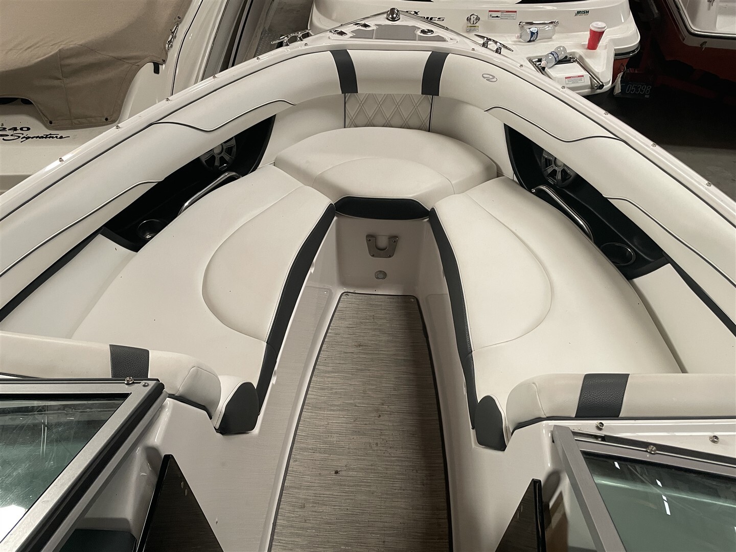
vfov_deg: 53.1
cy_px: 276
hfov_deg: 67.3
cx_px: 368
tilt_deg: -45.2
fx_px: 553
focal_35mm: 26
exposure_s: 1/60
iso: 160
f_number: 1.6
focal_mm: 4.2
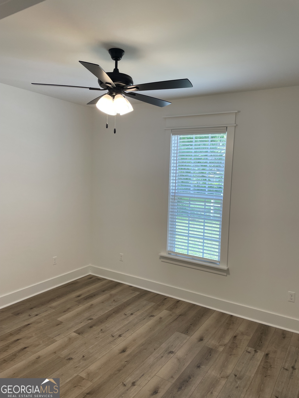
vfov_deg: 67.3
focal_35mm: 26
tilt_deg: -4.5
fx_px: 299
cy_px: 199
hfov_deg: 53.1
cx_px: 150
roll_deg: -1.0
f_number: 1.6
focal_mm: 4.2
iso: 50
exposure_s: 1/120
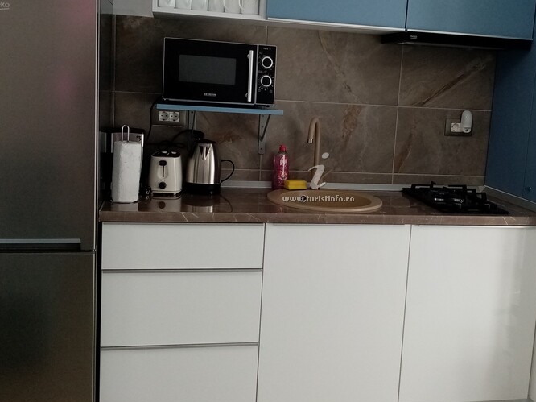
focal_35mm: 40
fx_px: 619
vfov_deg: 35.8
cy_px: 167
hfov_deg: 46.7
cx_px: 309
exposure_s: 1/33.3
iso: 129
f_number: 1.8
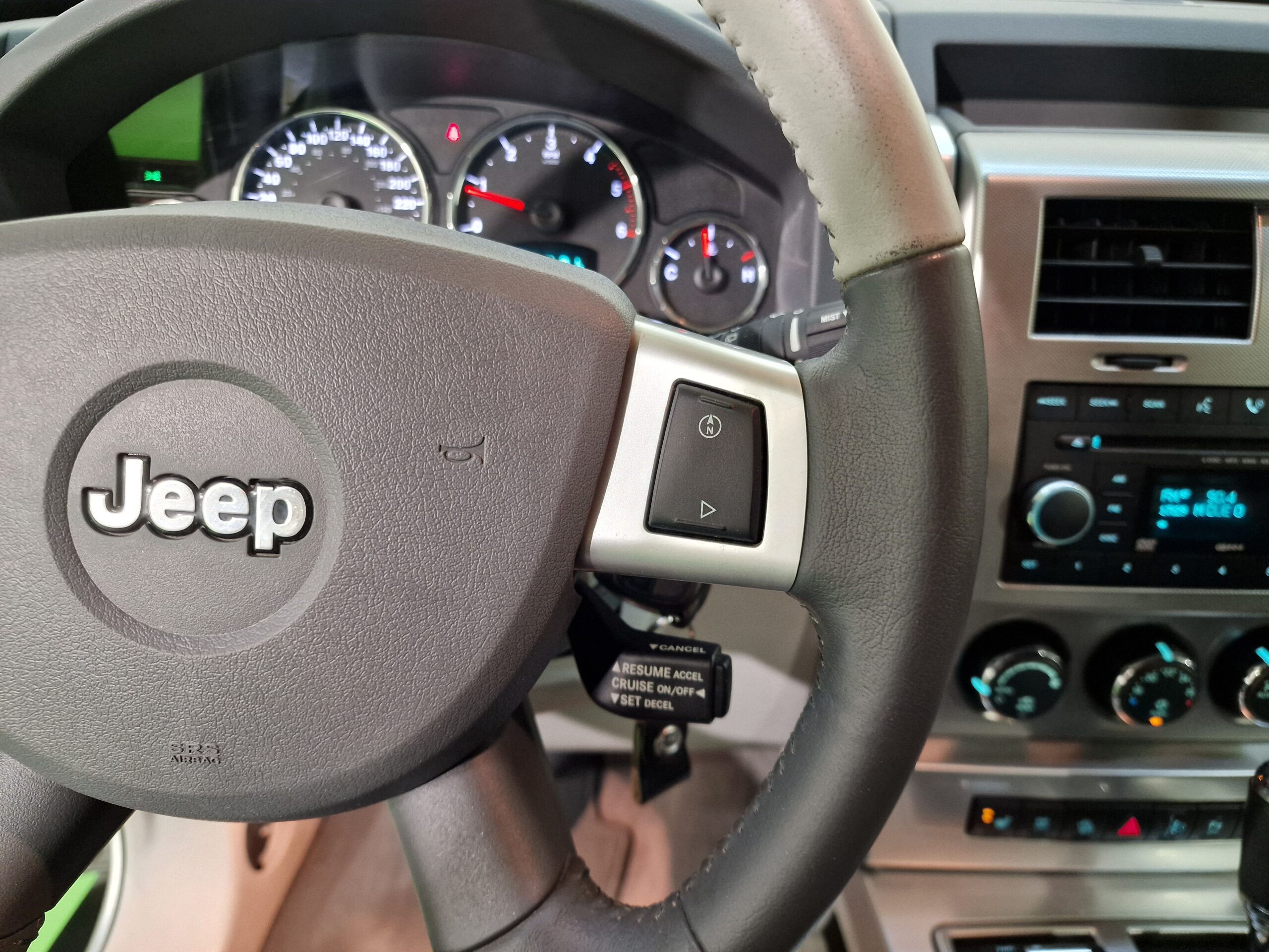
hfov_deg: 73.9
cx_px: 634
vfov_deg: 58.9
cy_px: 476
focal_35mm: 23
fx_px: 843
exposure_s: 1/33
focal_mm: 6.4
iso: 320
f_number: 1.8
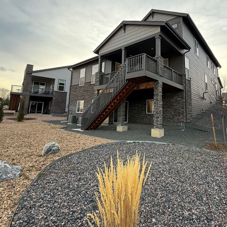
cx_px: 140
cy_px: 93
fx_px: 148
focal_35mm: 20
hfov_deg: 73.7
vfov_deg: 74.2
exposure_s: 1/140
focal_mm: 2.22
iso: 64
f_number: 2.2
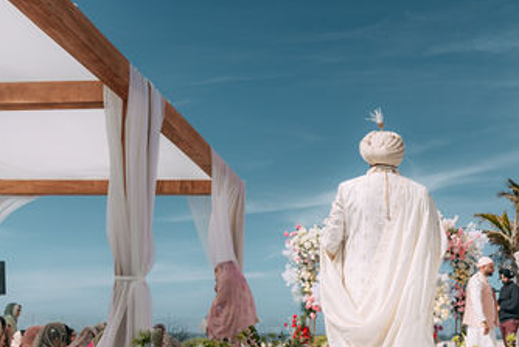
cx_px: 388
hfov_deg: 41.5
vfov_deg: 29.0
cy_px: 247
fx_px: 663
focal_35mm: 46
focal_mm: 24
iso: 200
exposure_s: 1/6400
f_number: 2.8
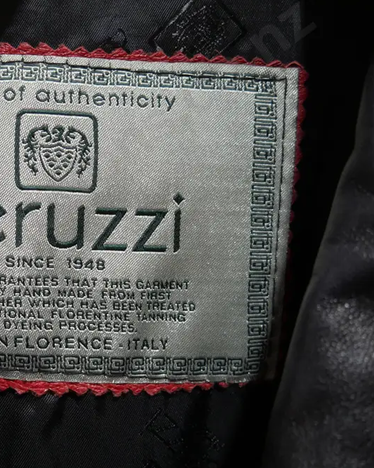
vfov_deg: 43.8
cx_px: 20
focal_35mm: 42
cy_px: 230
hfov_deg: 33.3
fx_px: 582
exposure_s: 1/60
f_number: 3.5
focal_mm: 14
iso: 320
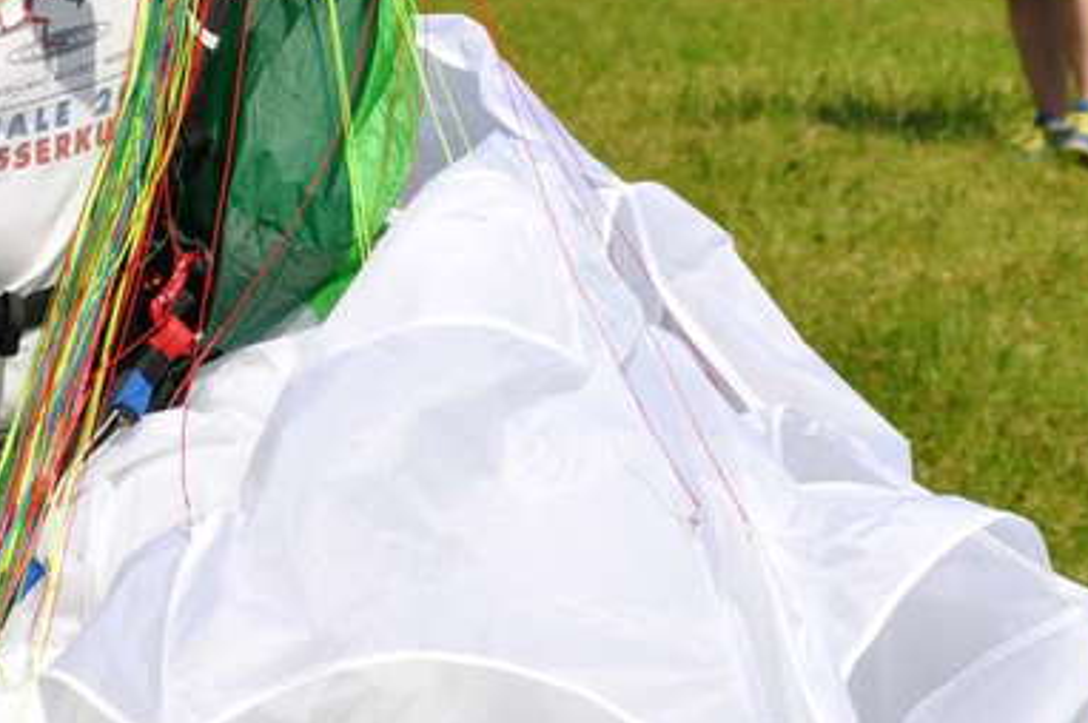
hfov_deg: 7.2
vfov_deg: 4.8
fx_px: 8636
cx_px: 111
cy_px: 159
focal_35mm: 286
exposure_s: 1/400
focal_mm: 92
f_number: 10
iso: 200
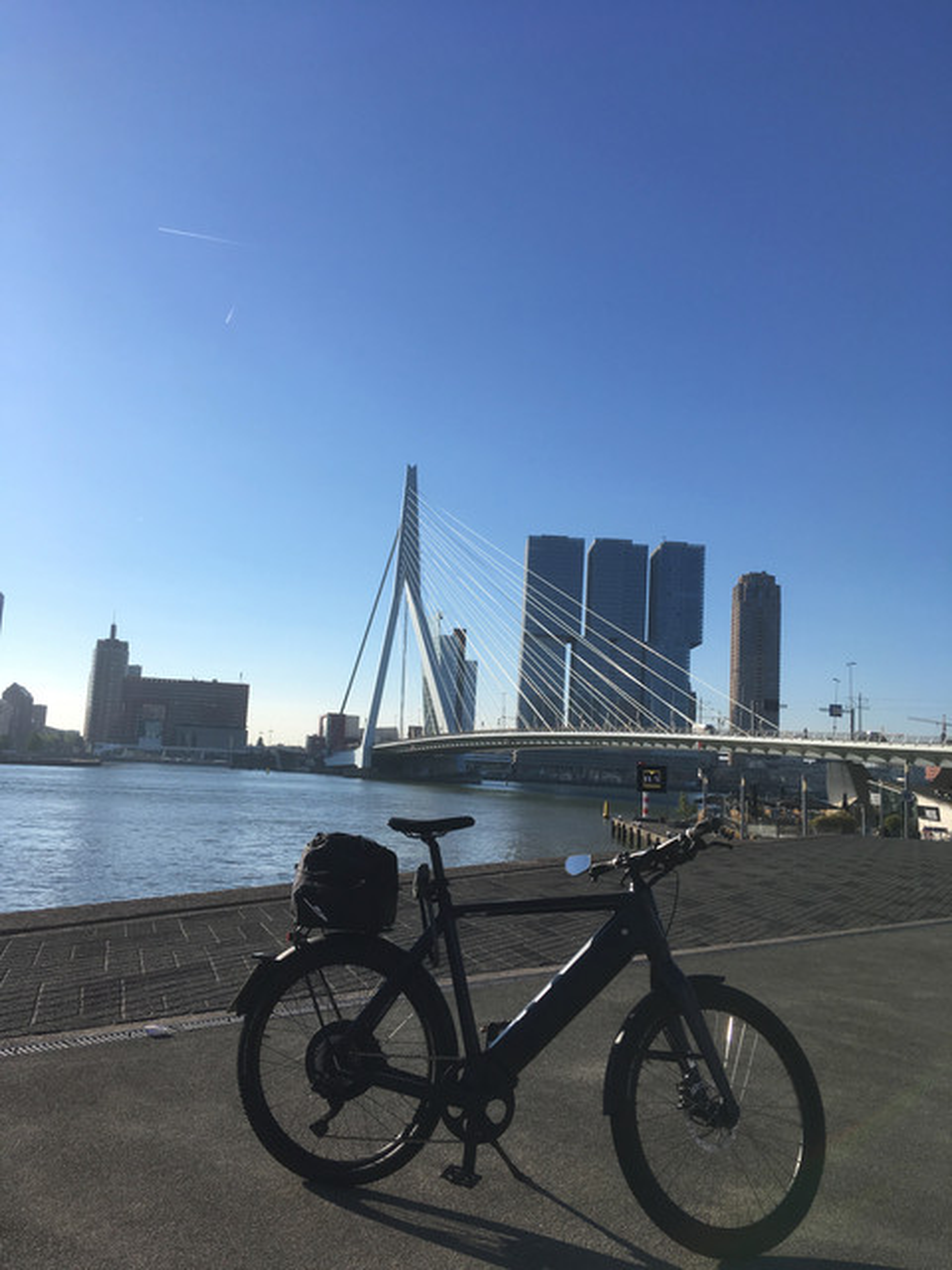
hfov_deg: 48.2
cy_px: 635
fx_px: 1063
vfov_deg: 61.7
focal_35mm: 29
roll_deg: -3.2
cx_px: 476
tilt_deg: +6.6
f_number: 2.2
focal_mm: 4.15
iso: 25
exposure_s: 1/2137
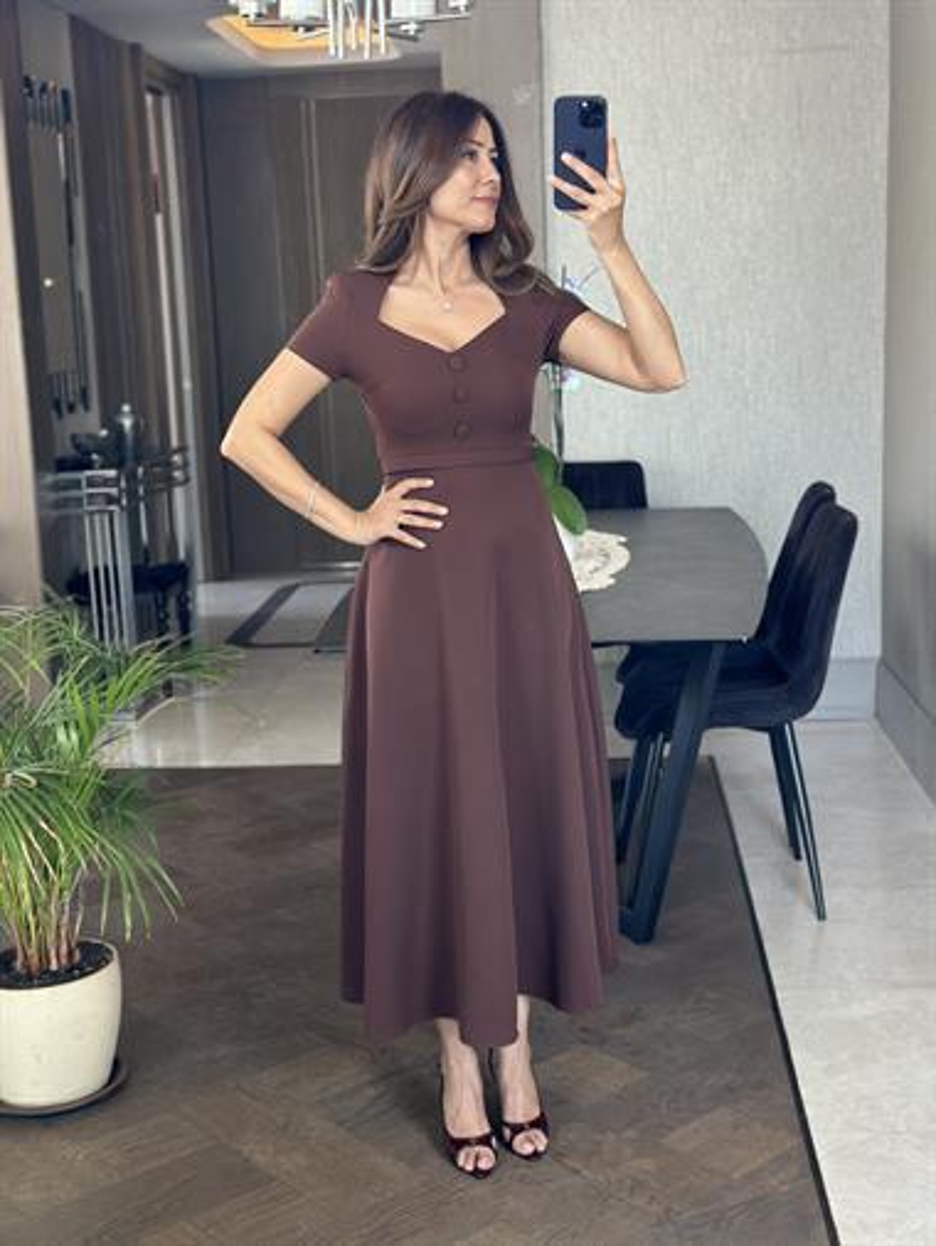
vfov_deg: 39.6
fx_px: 1729
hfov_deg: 30.3
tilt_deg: -20.1
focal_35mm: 48
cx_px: 468
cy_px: 623
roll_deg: +2.1
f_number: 1.78
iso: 125
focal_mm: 6.86
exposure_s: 1/60
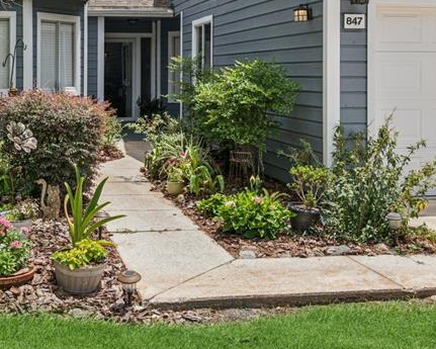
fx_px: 632
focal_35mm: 49
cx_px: 138
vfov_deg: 30.1
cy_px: 67
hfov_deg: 37.5
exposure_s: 1/320
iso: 200
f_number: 8
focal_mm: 15
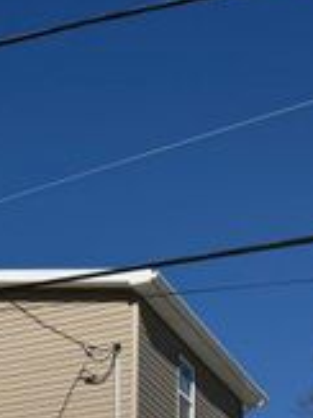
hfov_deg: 14.3
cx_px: -115
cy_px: 578
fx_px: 1183
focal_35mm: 98
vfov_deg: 18.3
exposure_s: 1/10309
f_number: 1.78
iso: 80
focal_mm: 6.76
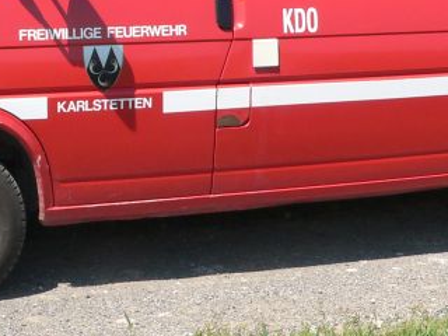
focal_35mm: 90
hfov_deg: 21.8
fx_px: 1165
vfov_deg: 16.2
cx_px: 202
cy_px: 48
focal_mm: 6
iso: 100
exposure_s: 1/1000
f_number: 2.8
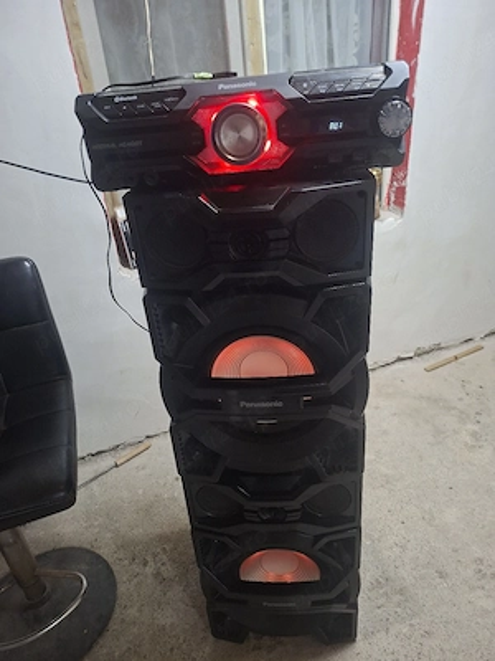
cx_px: 248
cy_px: 330
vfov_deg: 73.9
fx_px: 439
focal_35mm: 23
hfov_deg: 58.9
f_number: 1.8
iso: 400
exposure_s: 1/25
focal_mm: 5.54
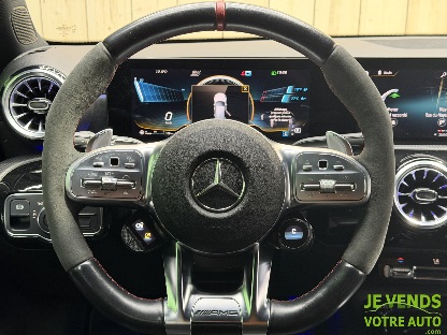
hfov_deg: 39.7
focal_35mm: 48
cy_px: 168
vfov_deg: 30.3
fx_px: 620
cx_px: 224
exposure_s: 1/33
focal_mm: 6.76
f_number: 1.78
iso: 400
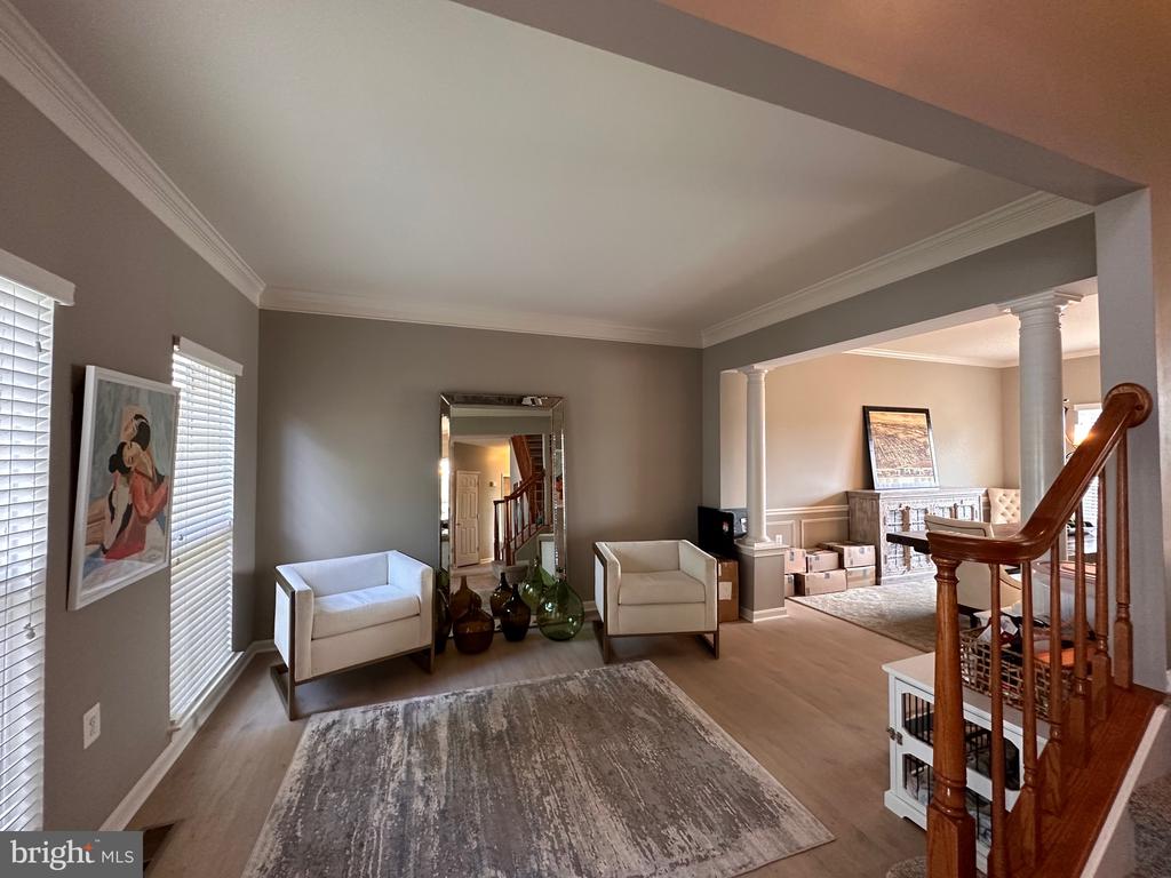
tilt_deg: -0.4
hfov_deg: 102.1
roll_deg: +0.4
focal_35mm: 14
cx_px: 586
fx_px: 474
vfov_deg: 85.7
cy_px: 439
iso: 320
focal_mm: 2.22
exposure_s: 1/60
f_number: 2.2
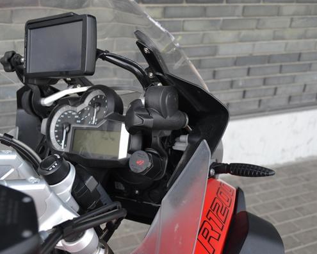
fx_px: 366
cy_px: 130
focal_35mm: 39
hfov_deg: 46.5
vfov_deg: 38.2
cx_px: 123
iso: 400
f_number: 5
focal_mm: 22
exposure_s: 1/100
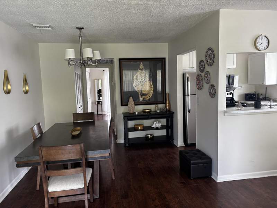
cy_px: 104
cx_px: 138
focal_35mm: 26
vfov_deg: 53.1
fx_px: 208
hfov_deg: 67.3
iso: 160
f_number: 1.6
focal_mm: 5.96
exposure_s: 1/60
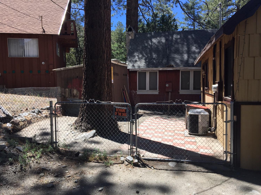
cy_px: 98
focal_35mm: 29
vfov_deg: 48.2
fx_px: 219
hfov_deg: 61.7
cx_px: 130
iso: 25
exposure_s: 1/754
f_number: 2.2
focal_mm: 4.15
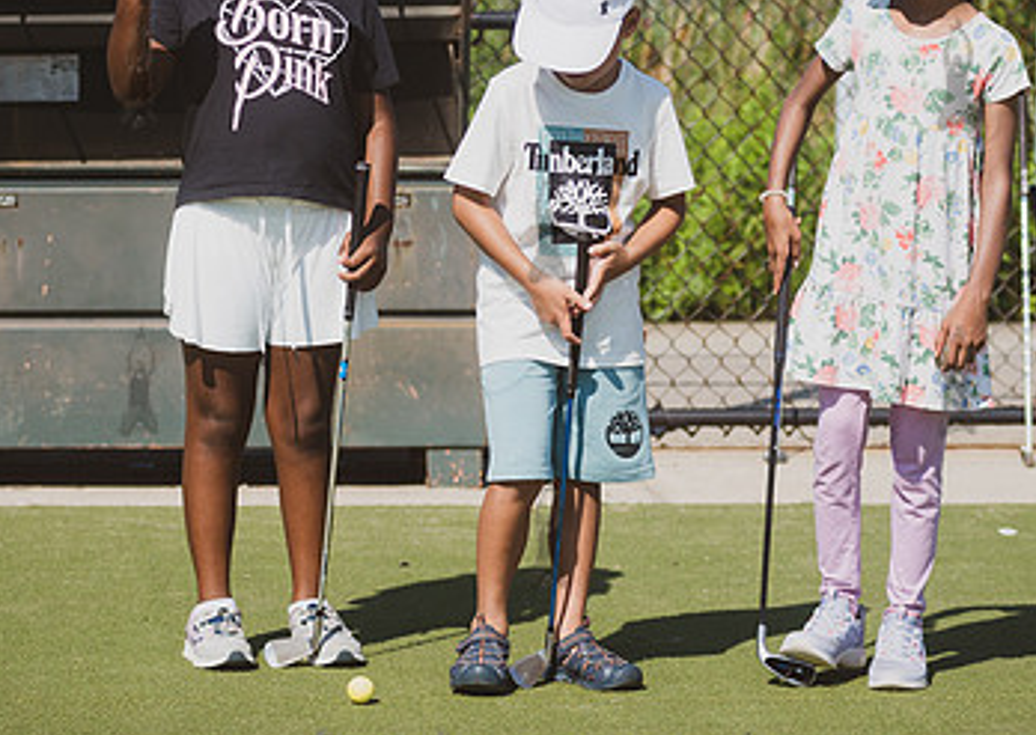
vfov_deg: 7.4
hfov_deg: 10.4
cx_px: 534
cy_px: 283
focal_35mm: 194
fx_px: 5696
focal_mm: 100
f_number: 4
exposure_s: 1/2000
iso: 100
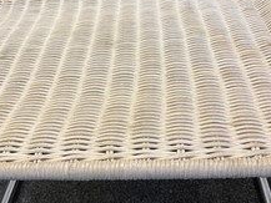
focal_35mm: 48
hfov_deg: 39.4
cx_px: 101
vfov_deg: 30.3
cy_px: 90
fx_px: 376
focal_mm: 5.1
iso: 64
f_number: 1.6
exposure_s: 1/50
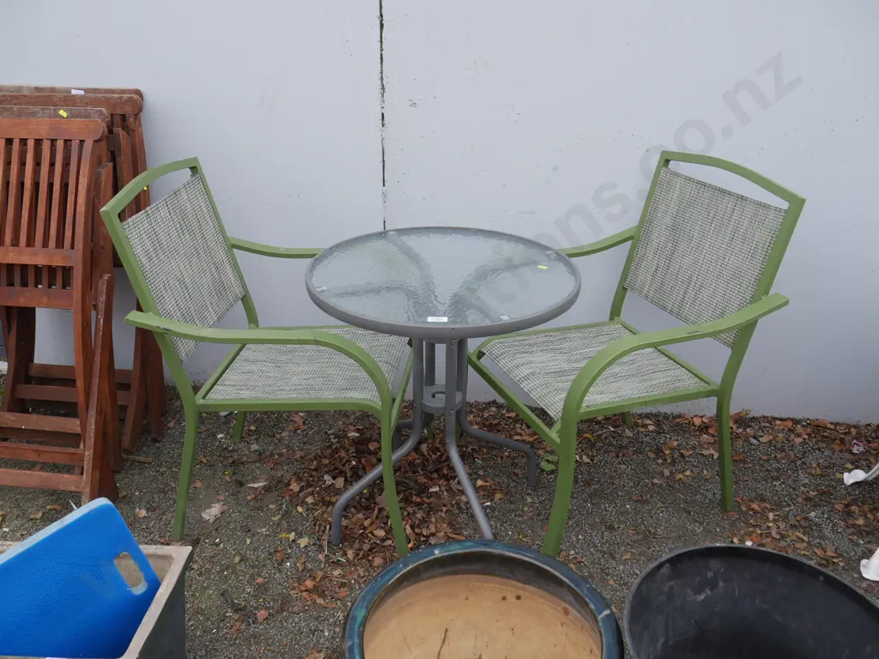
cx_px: 440
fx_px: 762
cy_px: 330
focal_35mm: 30
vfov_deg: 46.8
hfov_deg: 60.0
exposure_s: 1/160
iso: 200
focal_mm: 15
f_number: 5
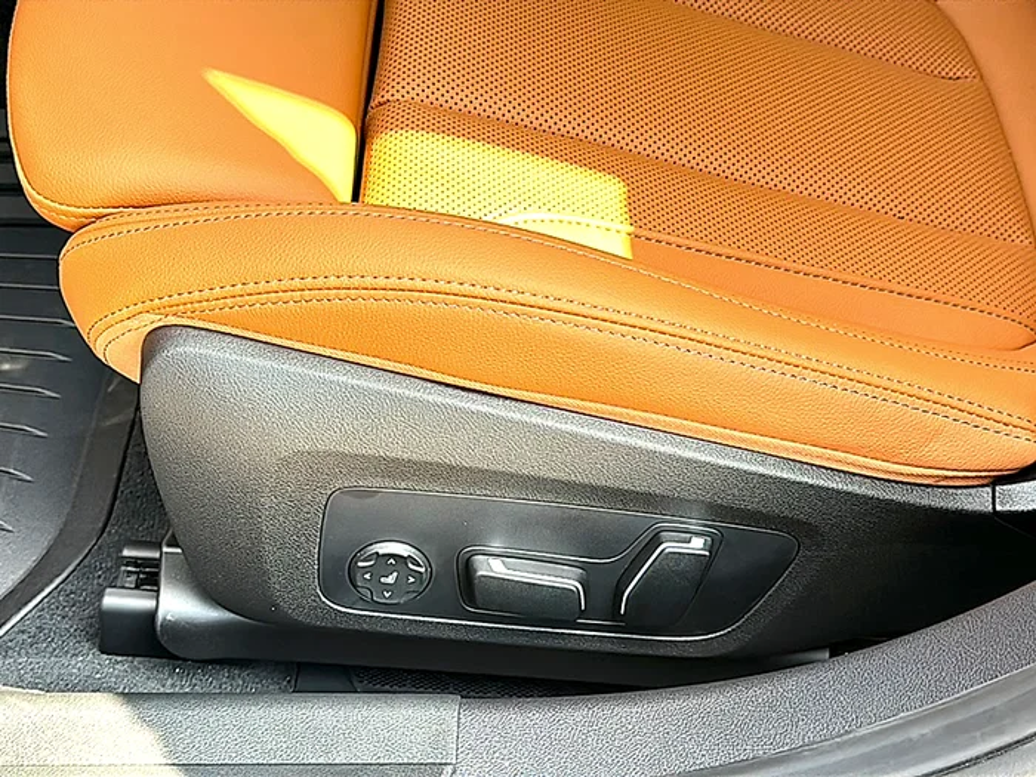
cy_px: 388
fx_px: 1227
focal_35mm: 41
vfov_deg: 35.1
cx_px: 518
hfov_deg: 45.8
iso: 80
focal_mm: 6.86
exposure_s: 1/277
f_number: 1.78
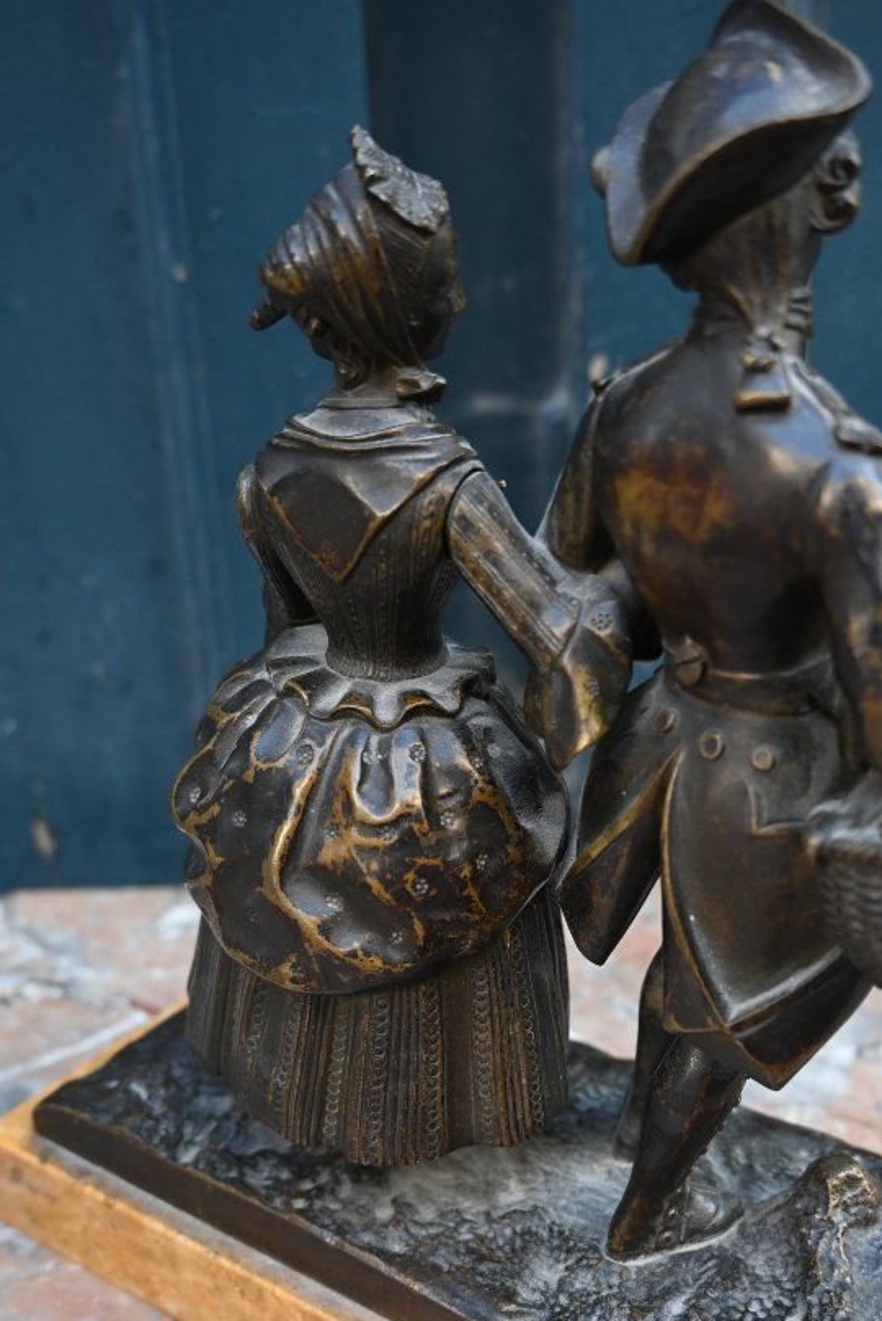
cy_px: 906
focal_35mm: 43
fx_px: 1592
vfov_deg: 44.3
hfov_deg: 30.8
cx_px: 573
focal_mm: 19.5
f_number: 3.5
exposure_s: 1/160
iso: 400
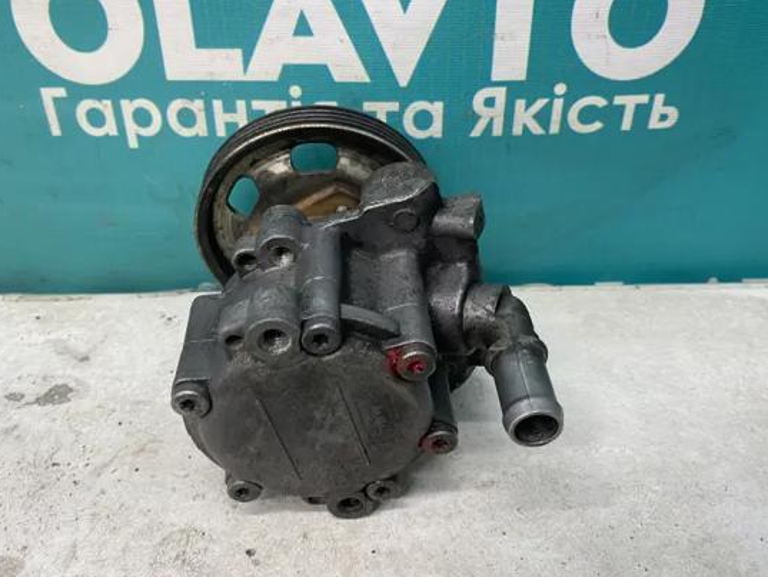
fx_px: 688
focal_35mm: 31
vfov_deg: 45.4
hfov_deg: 58.3
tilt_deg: -35.9
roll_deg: +3.4
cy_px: 251
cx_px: 382
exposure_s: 1/50
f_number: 1.8
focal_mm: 4.25
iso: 64
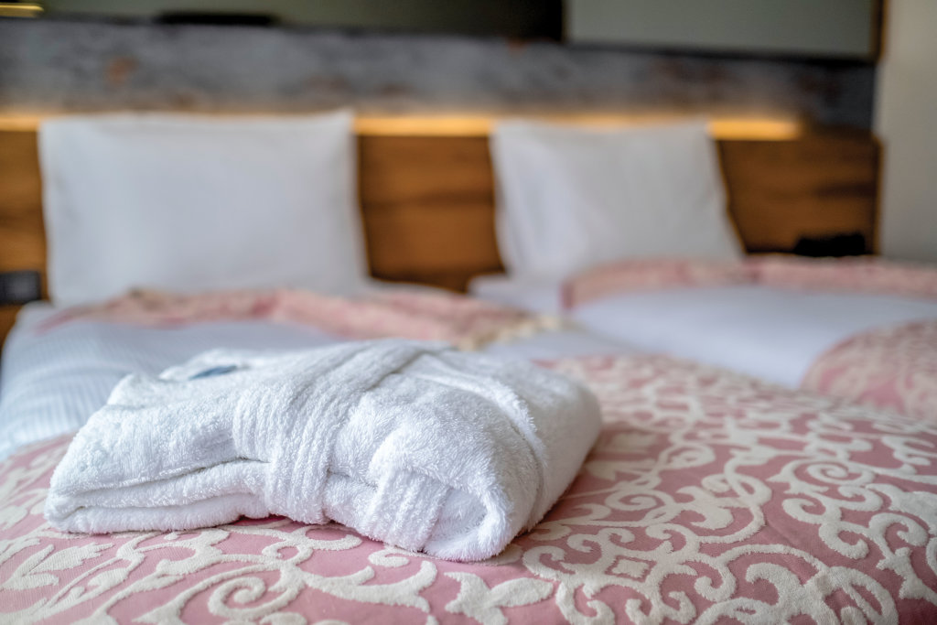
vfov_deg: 37.9
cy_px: 312
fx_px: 911
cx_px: 468
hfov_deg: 54.4
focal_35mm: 35
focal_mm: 23
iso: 800
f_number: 1.4
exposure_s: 1/1250
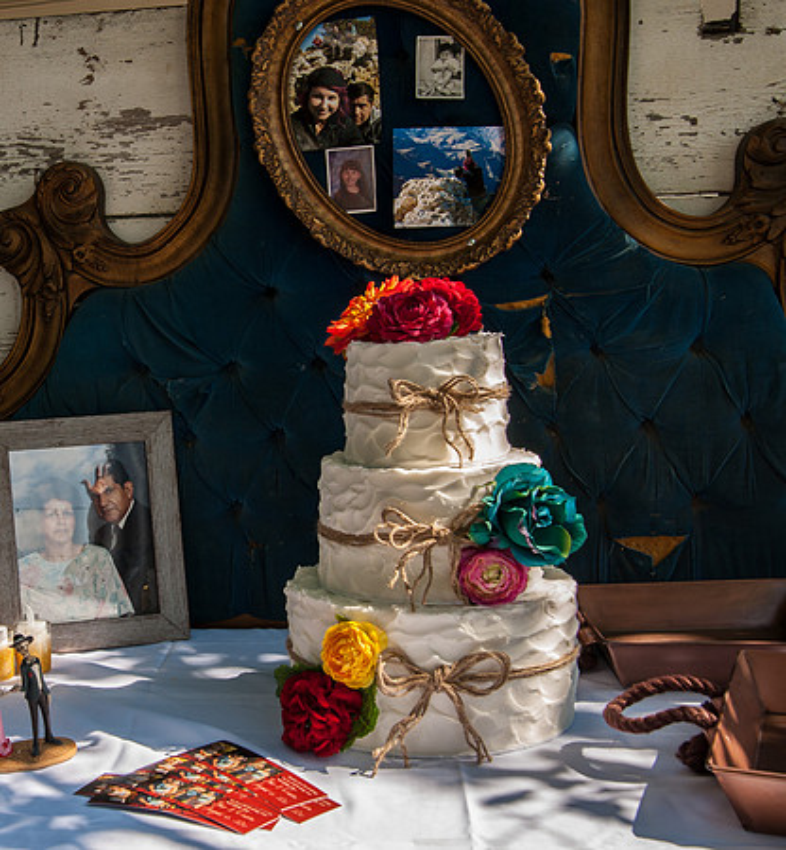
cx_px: 159
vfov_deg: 39.8
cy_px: 453
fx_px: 1173
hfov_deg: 35.8
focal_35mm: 44
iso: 200
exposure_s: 1/125
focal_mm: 31
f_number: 11
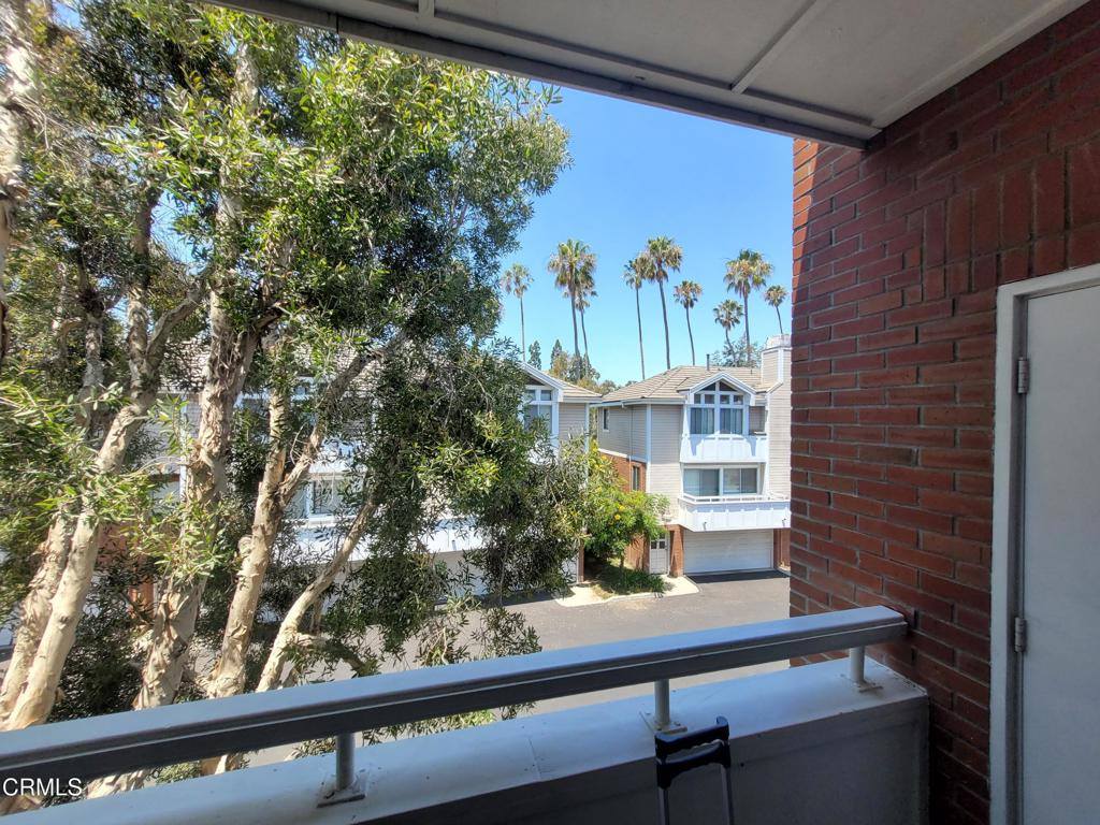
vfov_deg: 89.9
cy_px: 412
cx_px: 550
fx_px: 413
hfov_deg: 106.2
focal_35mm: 13
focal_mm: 1.74
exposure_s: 1/628
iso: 40
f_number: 2.2
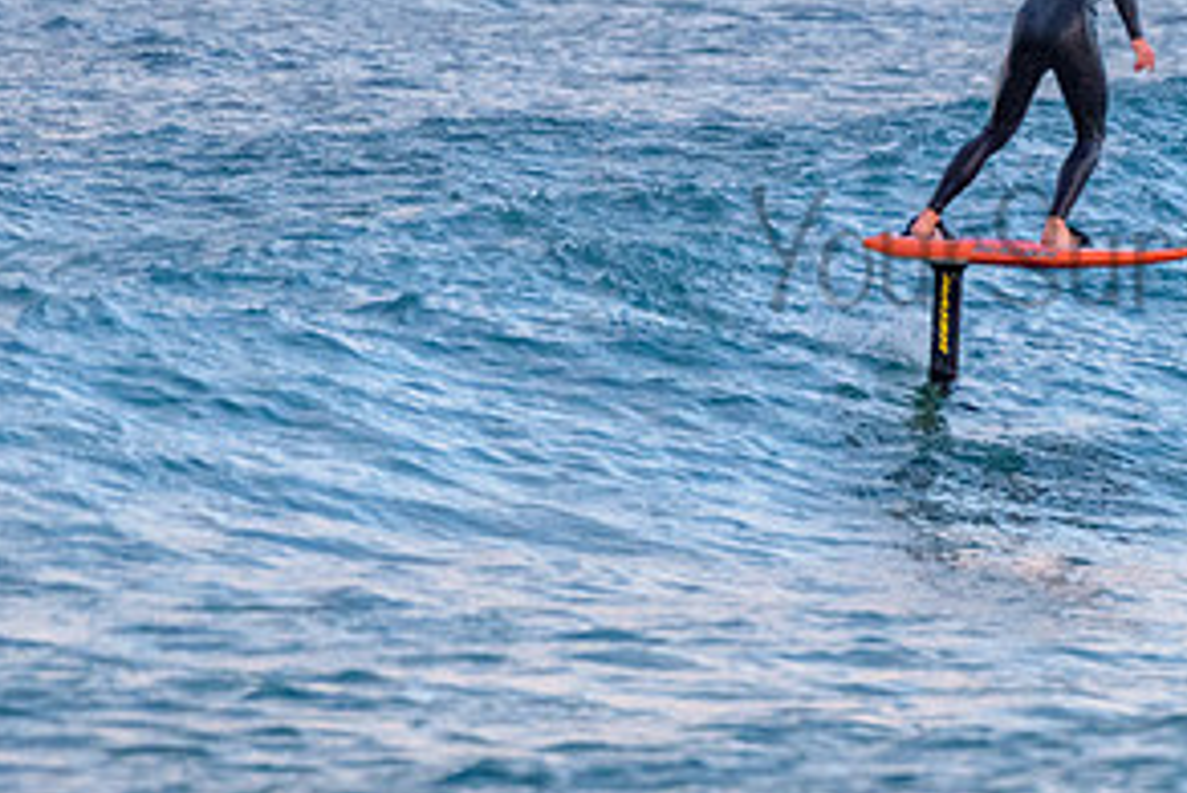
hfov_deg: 2.2
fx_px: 31305
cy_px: 199
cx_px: 1149
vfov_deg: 1.5
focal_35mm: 949
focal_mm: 390
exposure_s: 1/2000
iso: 2200
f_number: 5.6
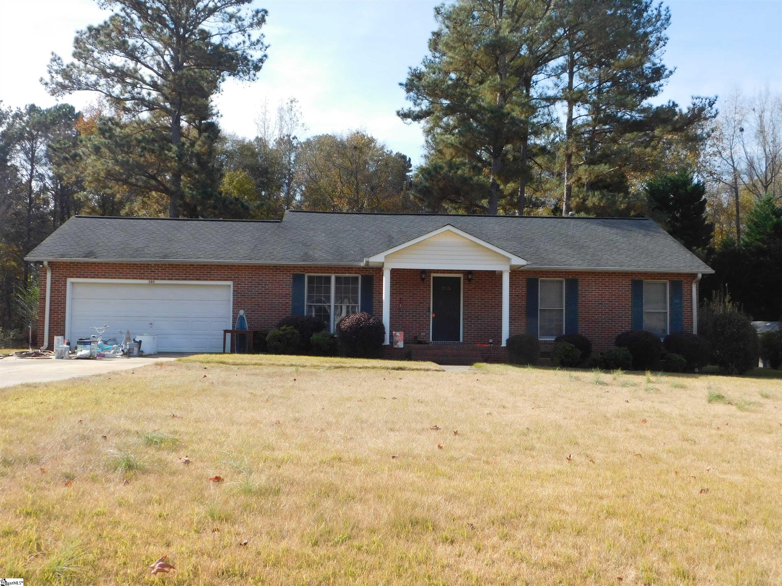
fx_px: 813
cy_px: 293
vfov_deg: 39.7
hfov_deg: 51.4
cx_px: 391
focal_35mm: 36
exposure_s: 1/640
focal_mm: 6.3
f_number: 3.5
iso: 125
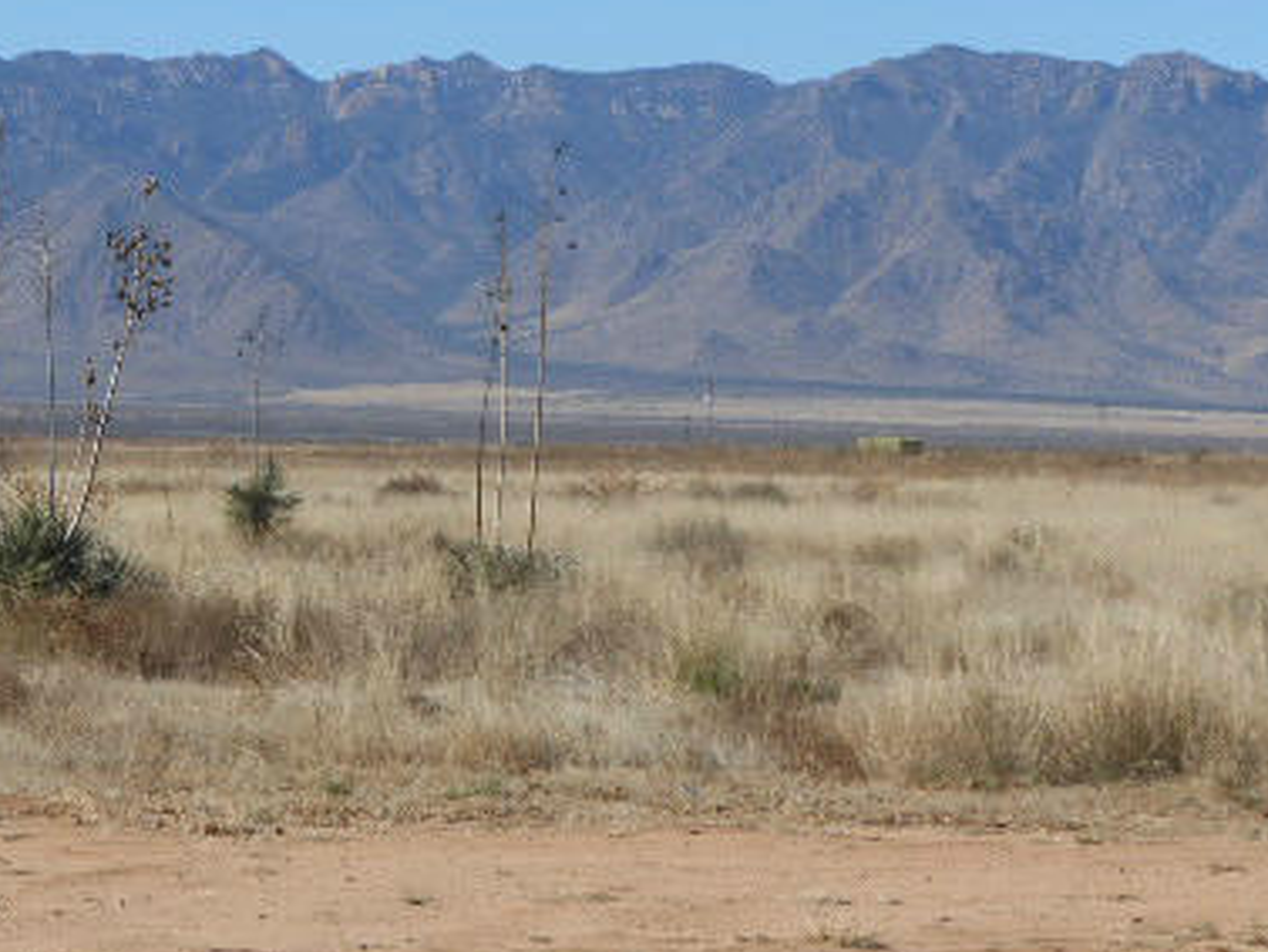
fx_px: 6339
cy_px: 383
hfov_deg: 11.4
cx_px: 501
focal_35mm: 173
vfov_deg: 8.6
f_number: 5.4
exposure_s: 1/500
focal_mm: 18.3
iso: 80
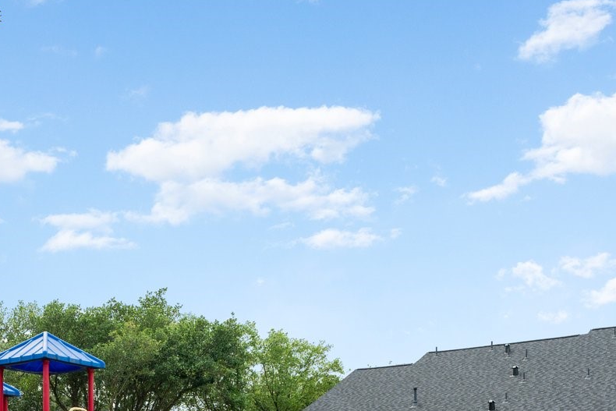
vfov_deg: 21.8
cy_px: 514
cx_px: 230
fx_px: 975
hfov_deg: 34.9
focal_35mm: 57
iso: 320
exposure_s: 1/250
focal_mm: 22
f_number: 7.1
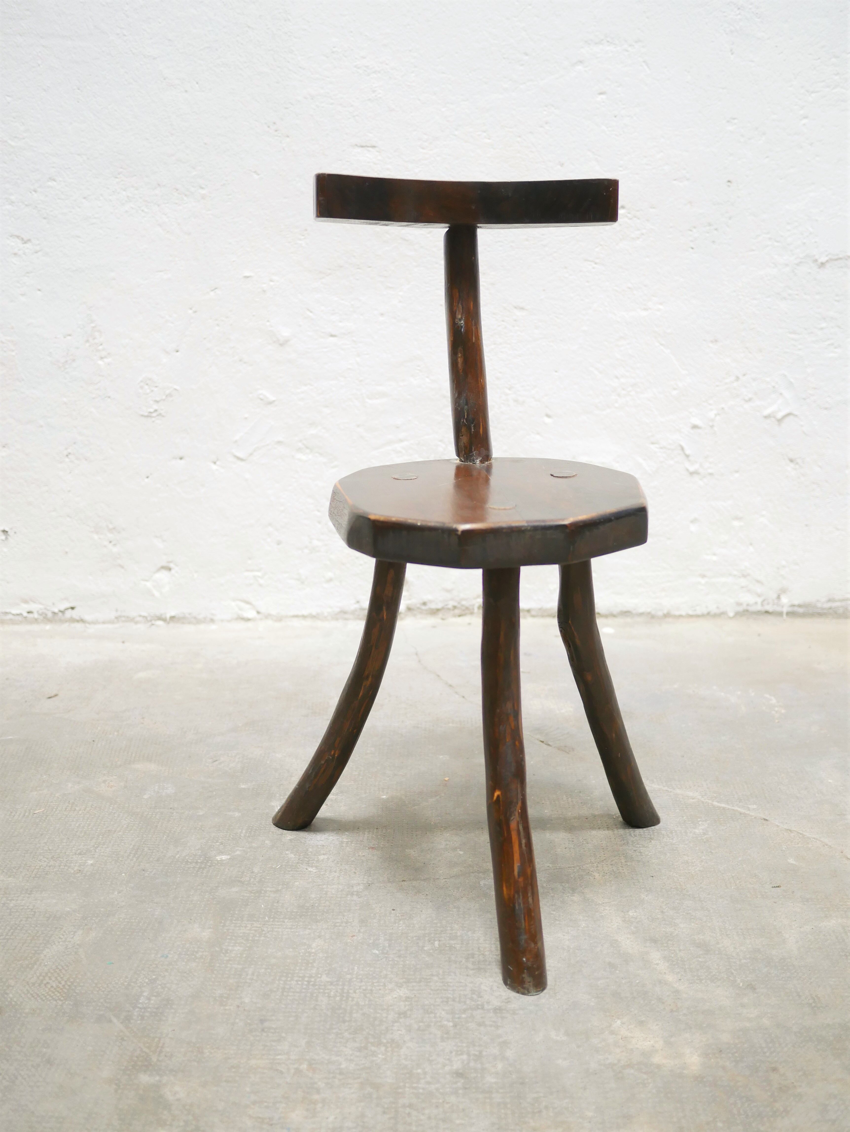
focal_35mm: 40
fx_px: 1309
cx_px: 425
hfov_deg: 36.0
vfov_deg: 46.8
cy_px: 566
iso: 800
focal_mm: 20
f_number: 1.7
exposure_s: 1/60
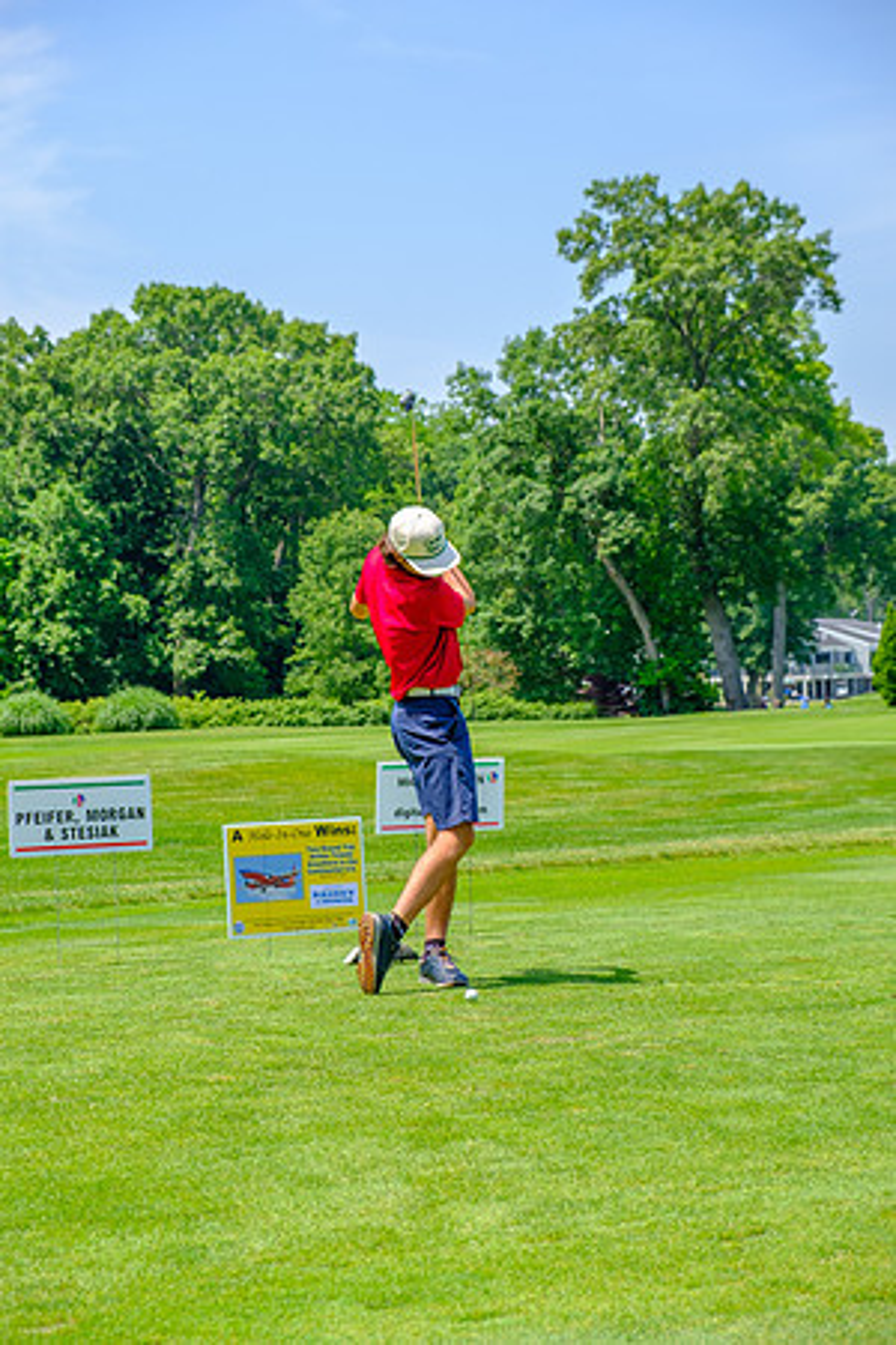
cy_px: 672
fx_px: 3098
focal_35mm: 83
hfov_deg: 16.5
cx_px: 448
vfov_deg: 24.5
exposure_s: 1/500
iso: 200
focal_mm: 55
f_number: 5
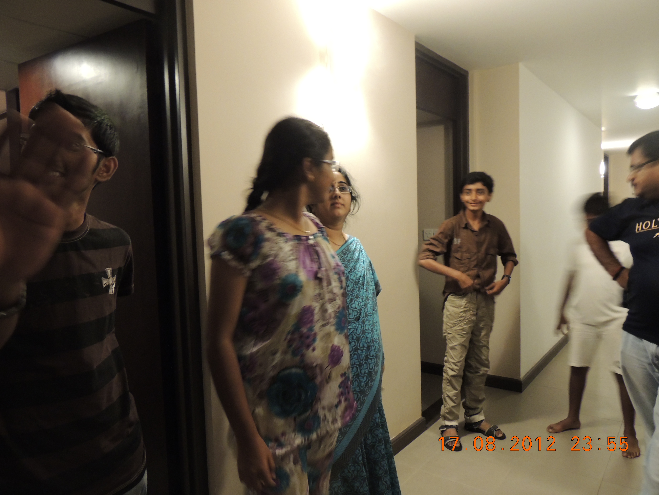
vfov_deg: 56.8
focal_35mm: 24
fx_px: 457
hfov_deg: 71.6
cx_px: 330
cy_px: 248
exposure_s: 1/8
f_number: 3
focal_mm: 4.3
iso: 500
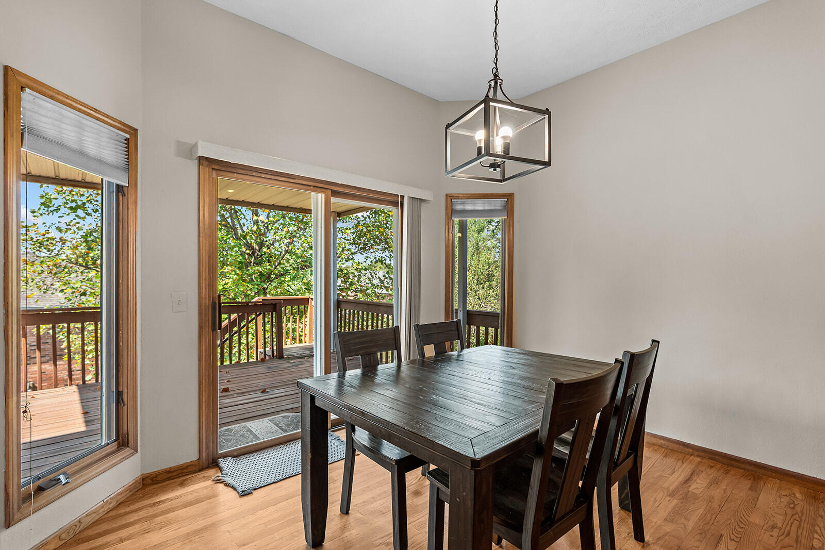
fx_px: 367
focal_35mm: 16
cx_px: 412
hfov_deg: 96.7
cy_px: 275
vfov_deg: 73.8
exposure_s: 1/60
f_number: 4.5
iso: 800
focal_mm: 16
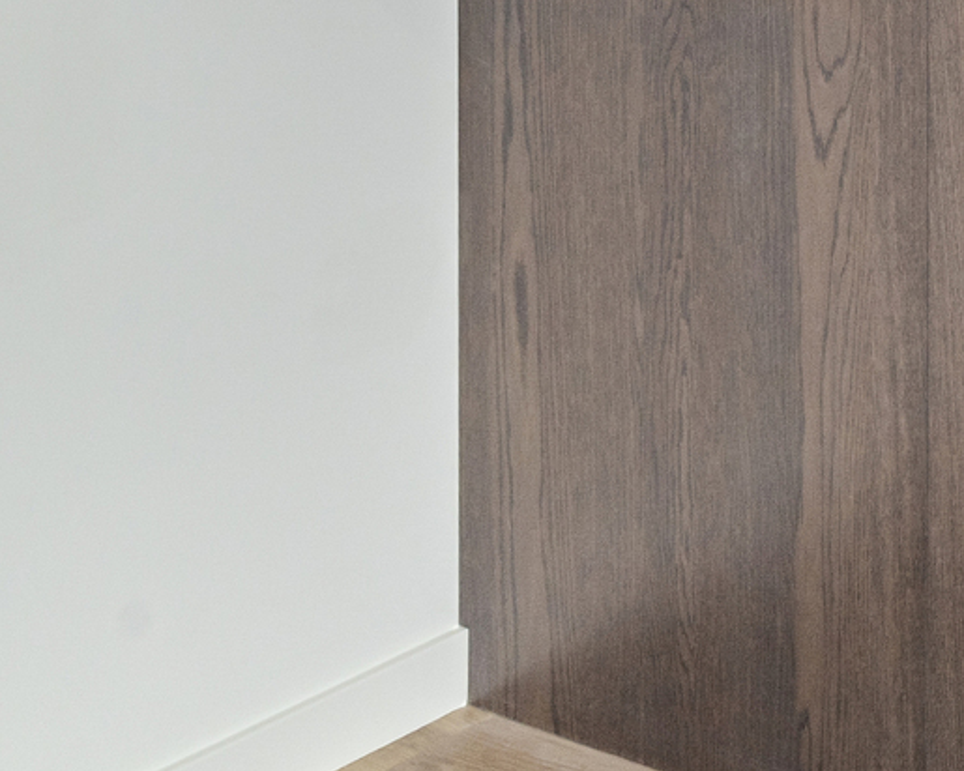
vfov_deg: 18.4
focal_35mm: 70
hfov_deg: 17.5
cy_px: -500
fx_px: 1997
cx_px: 2020
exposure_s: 1/80
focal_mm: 16
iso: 250
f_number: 11
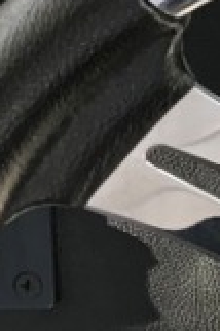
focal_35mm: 174
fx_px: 1598
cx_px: 555
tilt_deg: -40.9
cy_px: -261
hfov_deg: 7.3
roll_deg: +1.2
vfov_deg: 11.1
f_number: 1.8
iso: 25
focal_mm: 3.99
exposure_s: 1/150
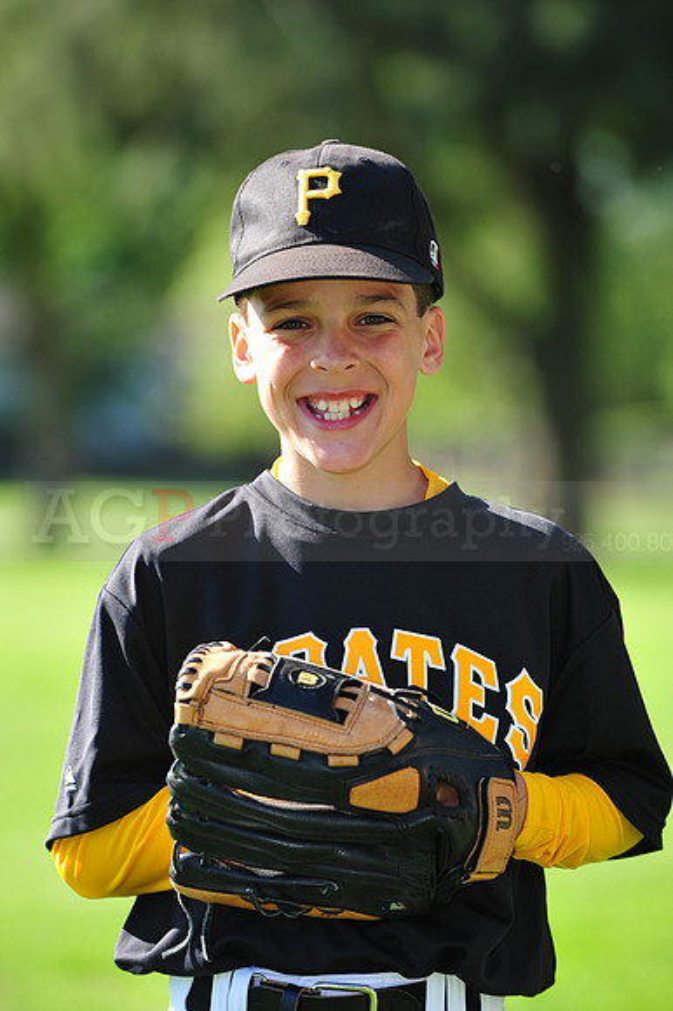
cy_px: 506
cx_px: 336
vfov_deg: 10.3
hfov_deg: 6.9
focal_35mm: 200
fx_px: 5615
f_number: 5
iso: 200
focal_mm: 200
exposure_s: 1/400
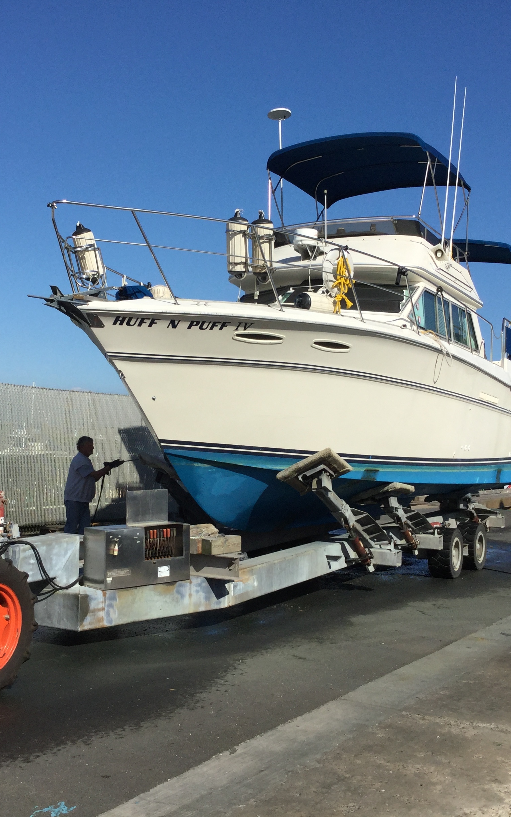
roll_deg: -1.9
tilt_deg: +1.4
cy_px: 408
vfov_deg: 45.3
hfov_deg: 29.1
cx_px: 206
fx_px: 980
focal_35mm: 44
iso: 25
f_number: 2.4
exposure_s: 1/2398
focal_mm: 3.3
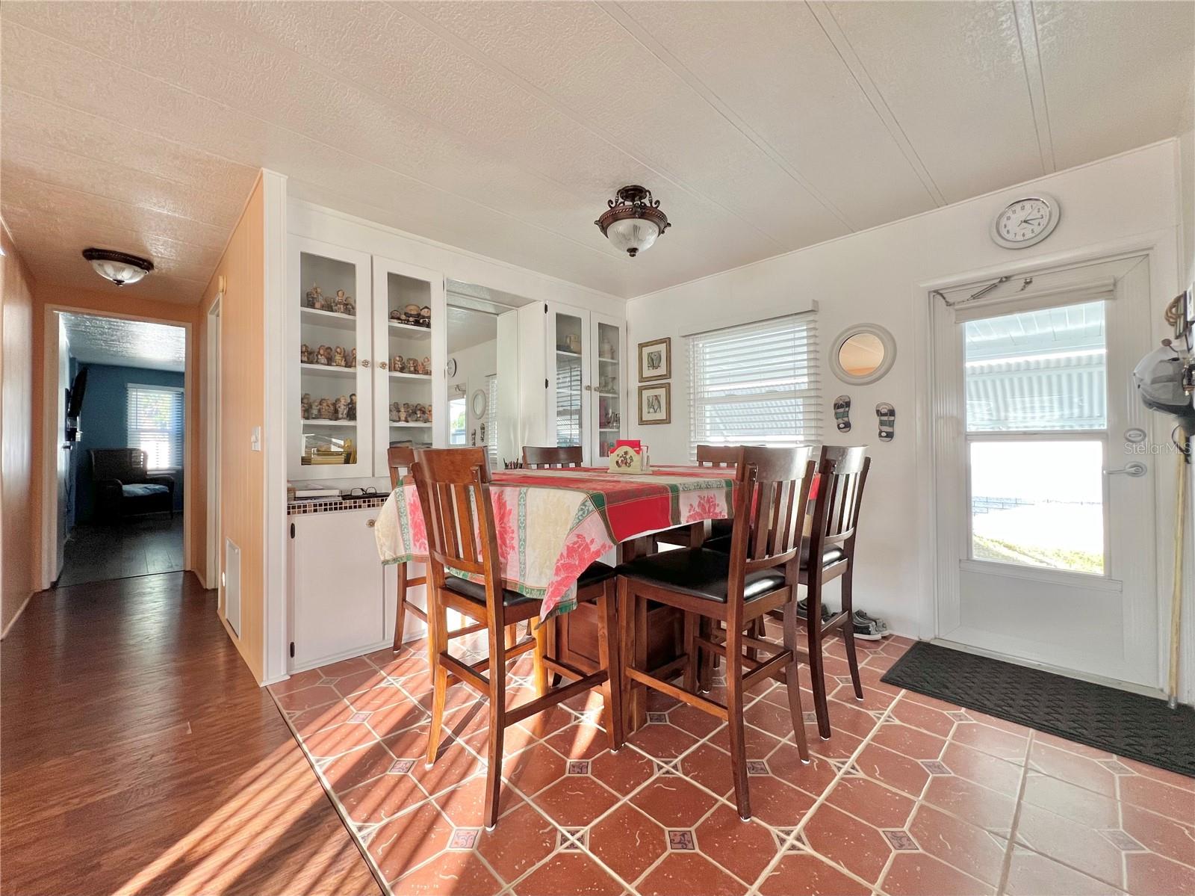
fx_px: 449
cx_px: 598
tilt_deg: +0.2
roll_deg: +0.6
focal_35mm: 13
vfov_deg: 89.9
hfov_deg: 106.2
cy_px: 448
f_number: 1.8
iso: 100
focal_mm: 1.57
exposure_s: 1/99
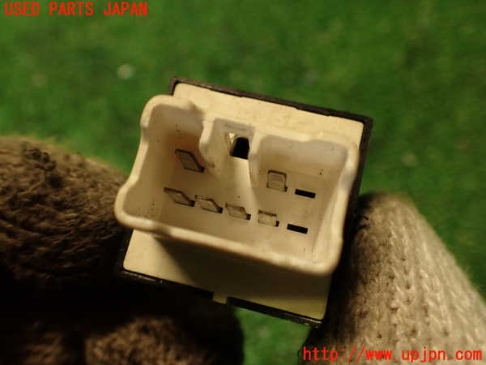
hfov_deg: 60.0
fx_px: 421
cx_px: 243
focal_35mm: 30
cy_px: 182
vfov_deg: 46.8
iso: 200
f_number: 2.3
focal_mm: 5.4
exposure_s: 1/40
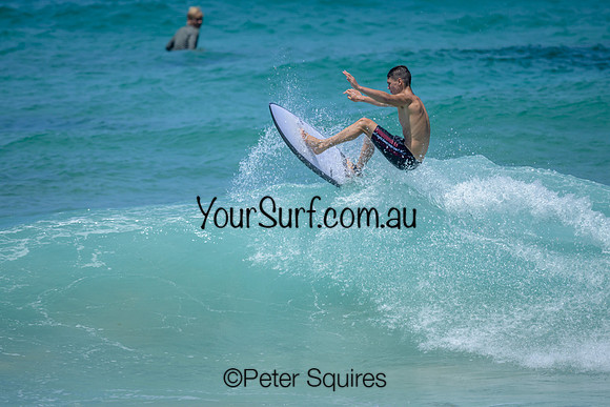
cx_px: 304
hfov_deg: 2.4
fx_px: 14358
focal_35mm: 847
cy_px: 202
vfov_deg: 1.6
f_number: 6.3
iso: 400
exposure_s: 1/3200
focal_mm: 800
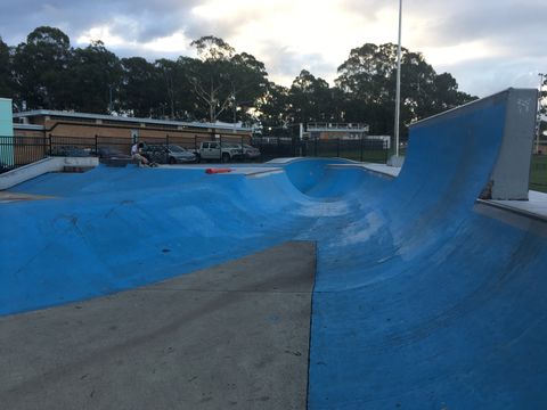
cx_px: 274
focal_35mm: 29
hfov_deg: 61.7
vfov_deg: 48.2
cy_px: 205
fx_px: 458
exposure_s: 1/105
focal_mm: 4.15
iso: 25
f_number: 2.2
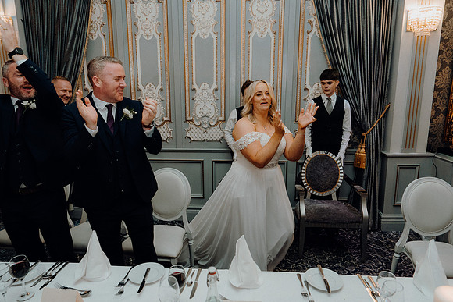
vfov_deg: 53.2
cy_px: 151
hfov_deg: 73.7
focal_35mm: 24
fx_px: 302
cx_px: 226
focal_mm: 24
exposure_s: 1/160
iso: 2500
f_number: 3.5
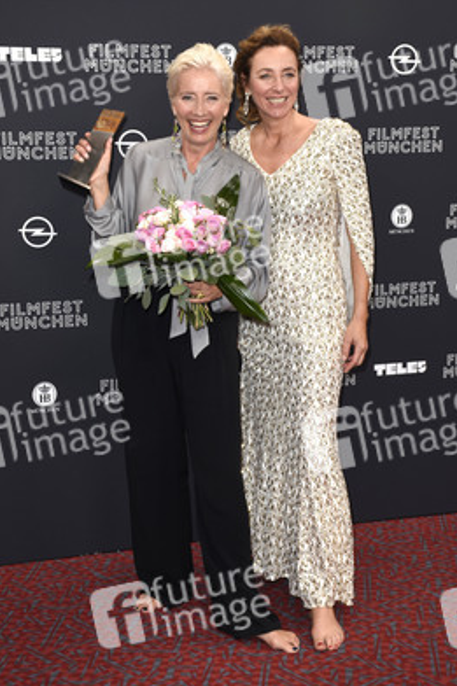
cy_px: 345
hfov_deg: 25.3
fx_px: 1020
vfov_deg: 37.2
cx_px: 231
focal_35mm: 54
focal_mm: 35
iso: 250
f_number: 6.3
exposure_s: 1/125
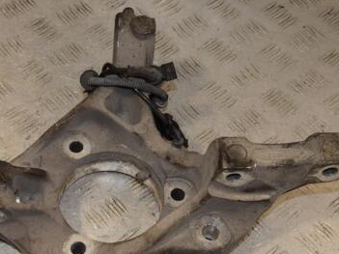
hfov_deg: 26.3
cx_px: 134
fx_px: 724
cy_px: 157
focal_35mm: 74
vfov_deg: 19.9
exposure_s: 1/200
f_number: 8
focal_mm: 30
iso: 800
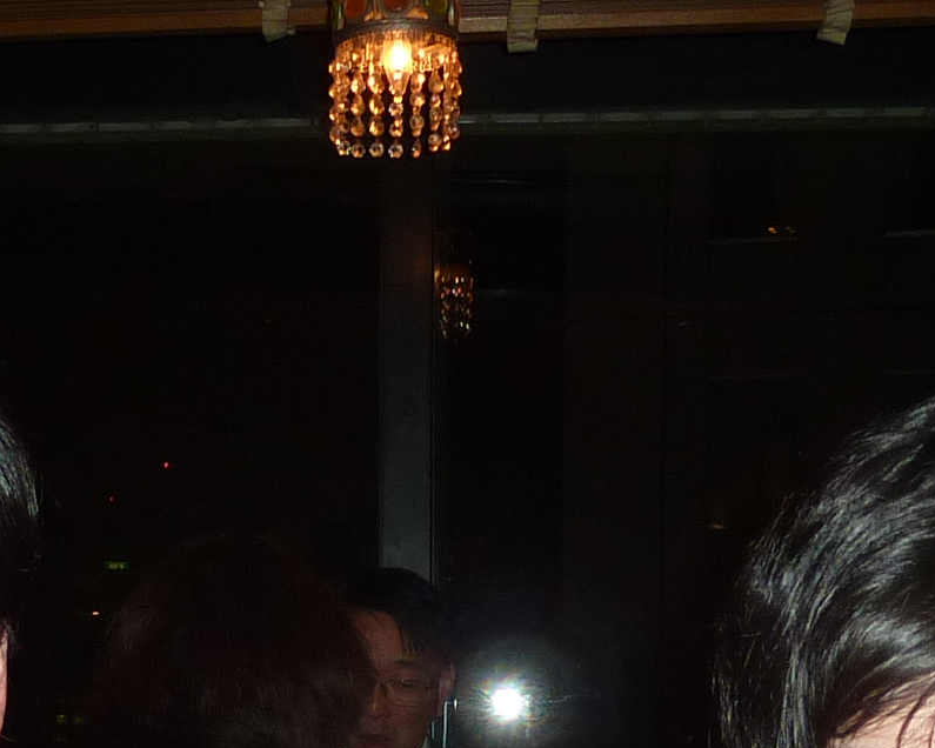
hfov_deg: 21.5
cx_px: 225
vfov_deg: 16.8
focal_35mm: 88
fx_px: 2435
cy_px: 875
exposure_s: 1/30
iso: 125
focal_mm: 4.1
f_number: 3.3
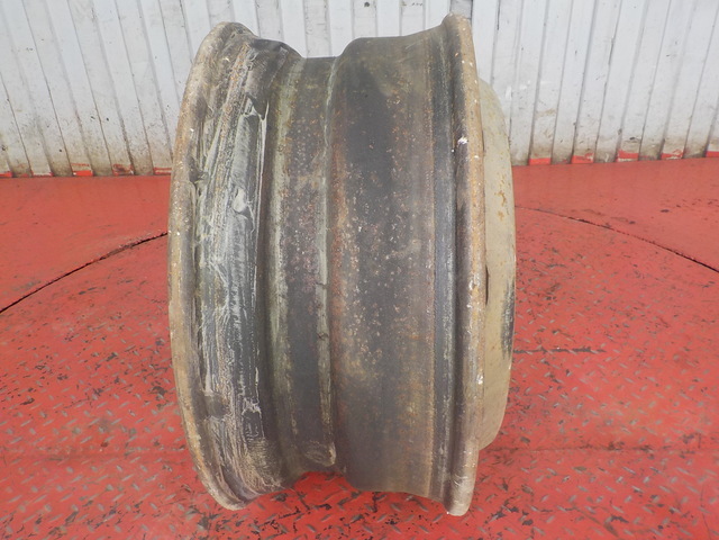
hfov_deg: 60.0
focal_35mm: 30
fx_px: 623
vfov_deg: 46.8
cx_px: 360
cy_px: 270
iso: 125
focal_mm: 4.1
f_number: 3.3
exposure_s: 1/80
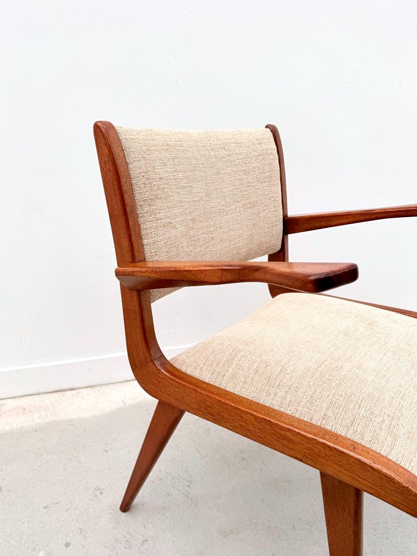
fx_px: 402
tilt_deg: -22.3
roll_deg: -3.7
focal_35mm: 25
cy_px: 281
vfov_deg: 69.4
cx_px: 207
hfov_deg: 54.9
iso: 80
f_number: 1.78
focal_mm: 6.76
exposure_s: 1/772
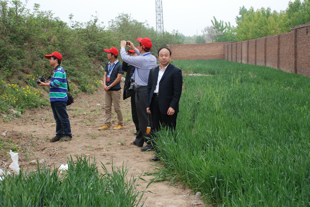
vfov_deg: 23.8
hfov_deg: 35.0
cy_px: 104
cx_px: 155
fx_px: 491
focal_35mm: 57
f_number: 7.1
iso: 320
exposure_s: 1/320
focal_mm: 38
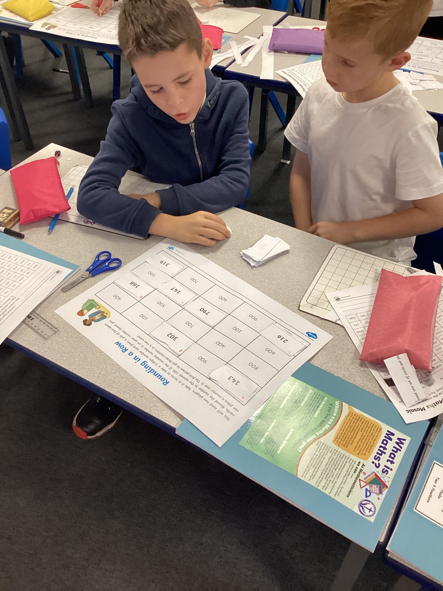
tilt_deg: -46.3
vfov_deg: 58.4
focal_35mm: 31
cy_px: 296
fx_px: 529
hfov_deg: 45.4
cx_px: 222
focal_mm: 3.3
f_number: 2.4
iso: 160
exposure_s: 1/60
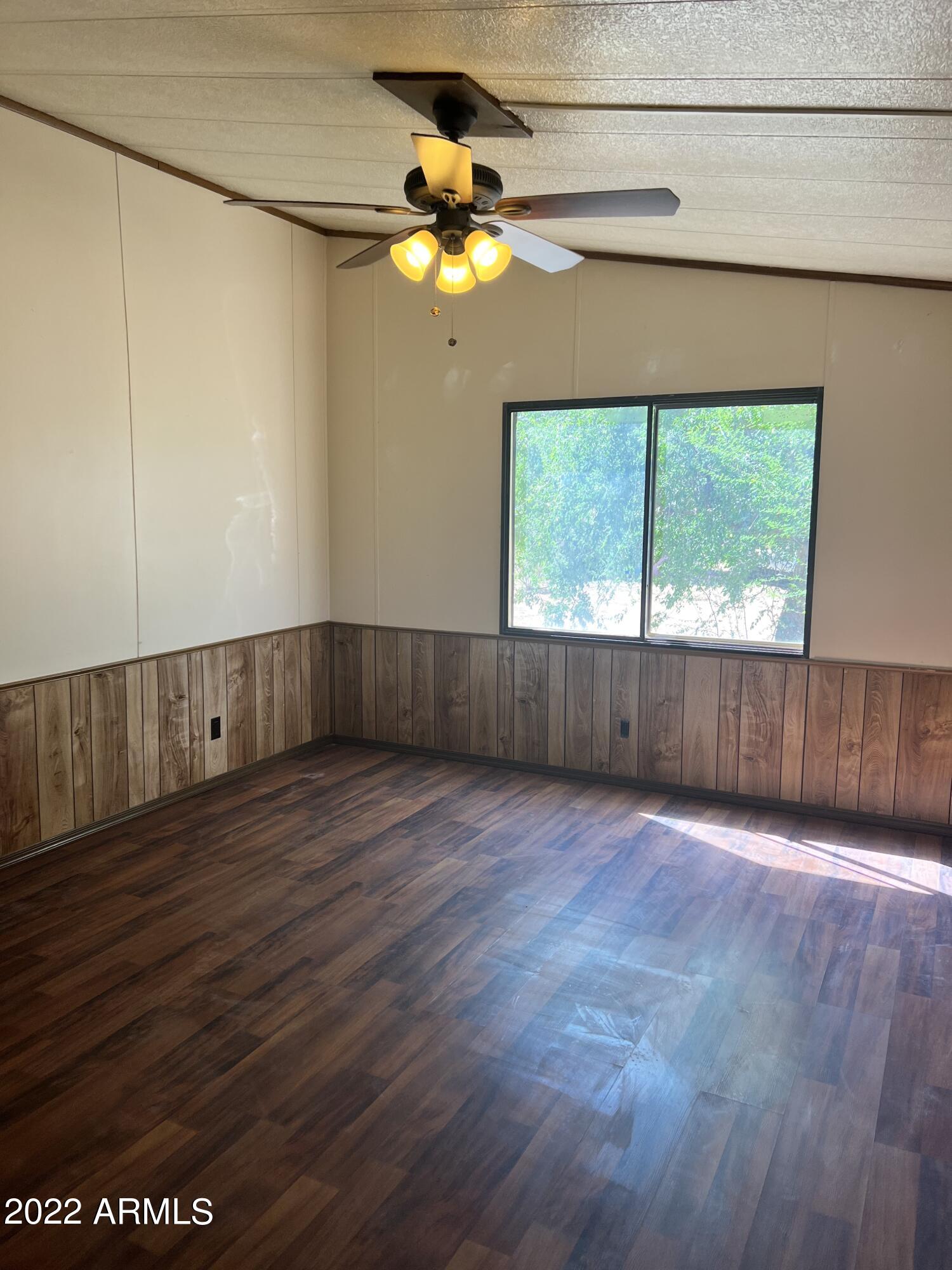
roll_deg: +0.1
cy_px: 635
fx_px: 953
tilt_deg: -6.8
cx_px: 476
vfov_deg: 67.3
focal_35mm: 26
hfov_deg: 53.1
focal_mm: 5.7
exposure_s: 1/164
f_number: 1.5
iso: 50
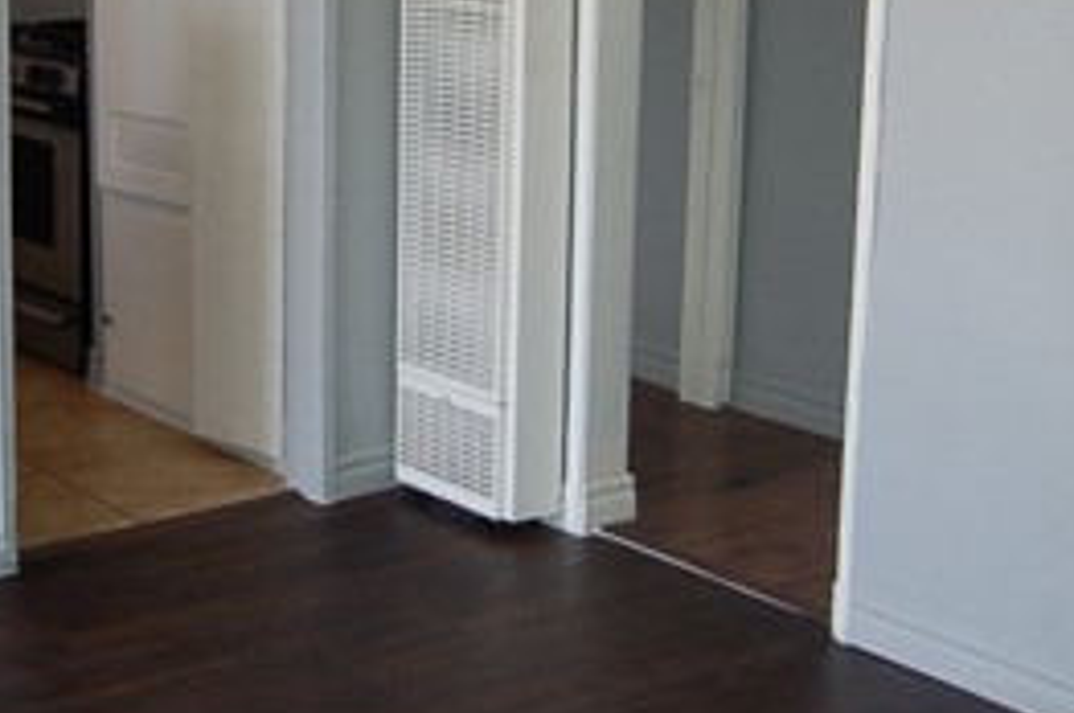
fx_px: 1967
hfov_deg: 30.0
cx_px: 254
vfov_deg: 20.3
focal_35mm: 66
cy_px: 125
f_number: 3.5
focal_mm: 18
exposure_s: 1/80
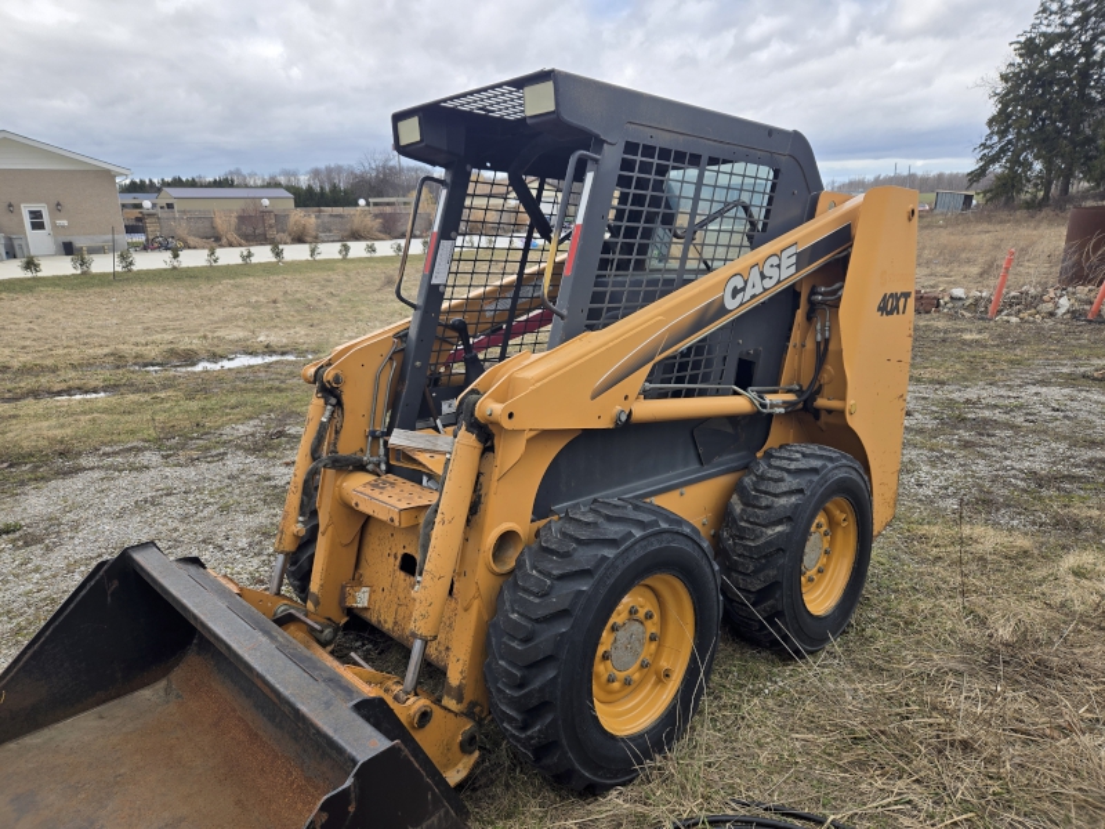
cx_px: 552
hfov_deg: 73.9
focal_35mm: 23
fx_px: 734
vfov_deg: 58.9
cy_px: 414
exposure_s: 1/790
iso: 25
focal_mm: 5.4
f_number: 1.8
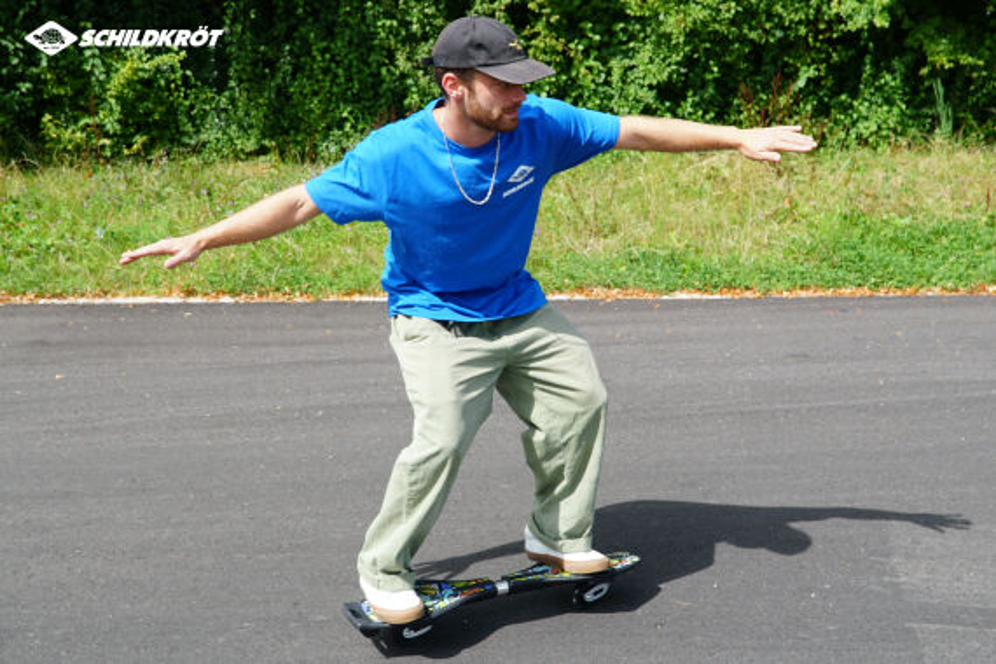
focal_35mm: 27
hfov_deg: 67.4
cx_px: 498
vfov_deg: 47.9
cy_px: 332
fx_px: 747
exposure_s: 1/320
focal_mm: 18
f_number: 5
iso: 100
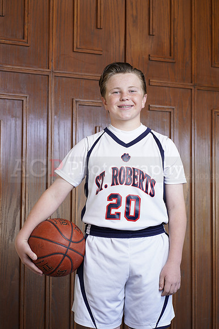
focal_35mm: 85
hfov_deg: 16.1
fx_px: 776
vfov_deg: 23.9
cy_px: 164
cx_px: 110
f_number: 5.6
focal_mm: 85
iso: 200
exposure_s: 1/60
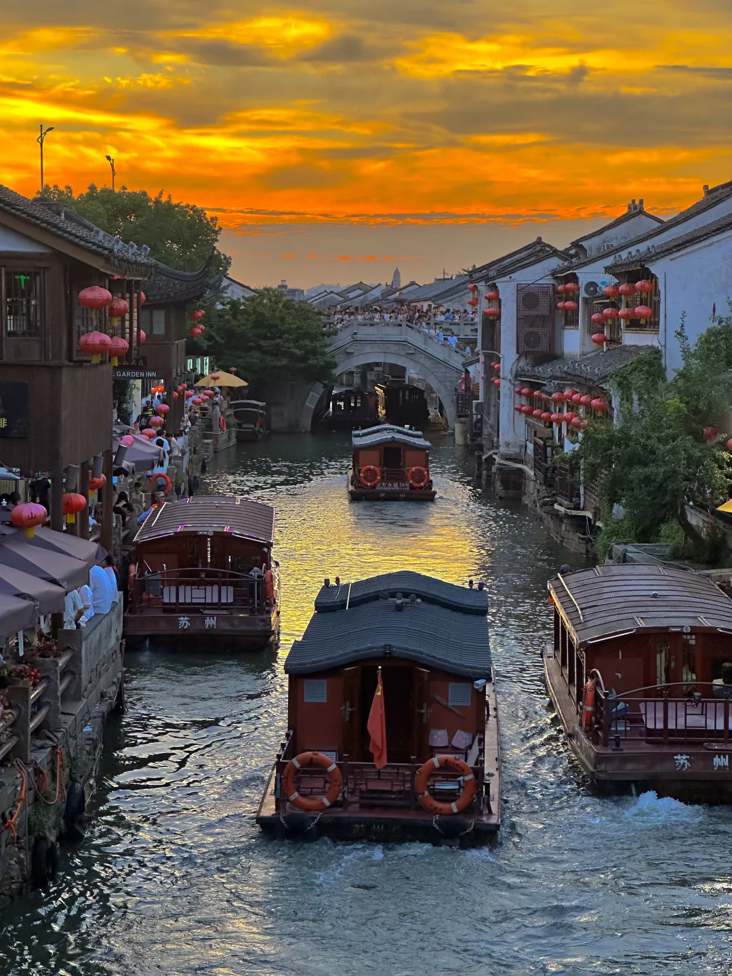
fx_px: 2171
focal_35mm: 77
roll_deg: -0.9
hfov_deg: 19.1
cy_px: 488
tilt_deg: -4.0
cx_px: 366
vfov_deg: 25.3
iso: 80
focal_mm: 9
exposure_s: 1/99
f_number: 2.8
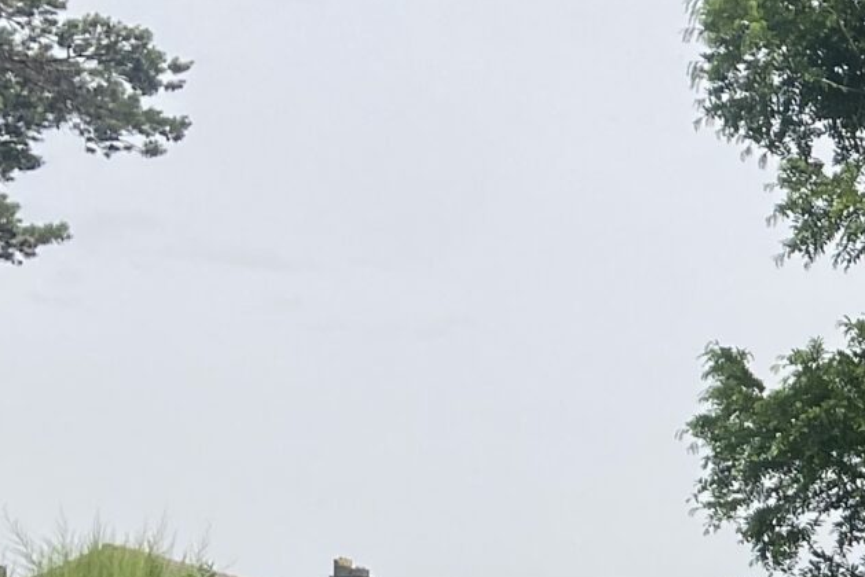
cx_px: 1726
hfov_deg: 15.1
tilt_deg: +3.3
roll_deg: -0.3
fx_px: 2644
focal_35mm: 110
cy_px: 740
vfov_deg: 12.1
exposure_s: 1/2571
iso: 32
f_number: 1.8
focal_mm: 4.25
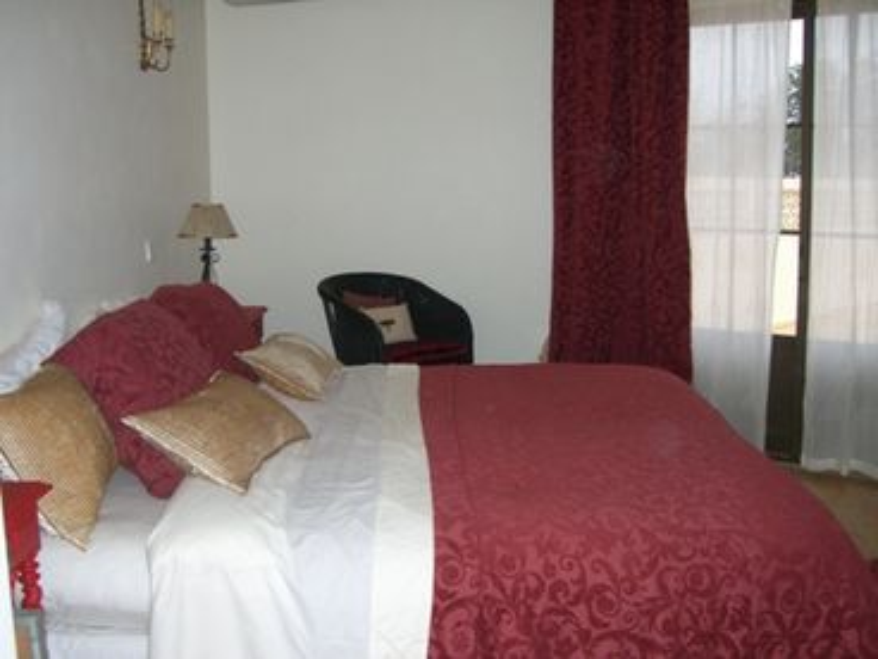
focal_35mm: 38
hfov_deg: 49.0
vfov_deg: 37.7
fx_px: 964
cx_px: 439
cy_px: 330
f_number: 2.7
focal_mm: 6.2
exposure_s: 1/60
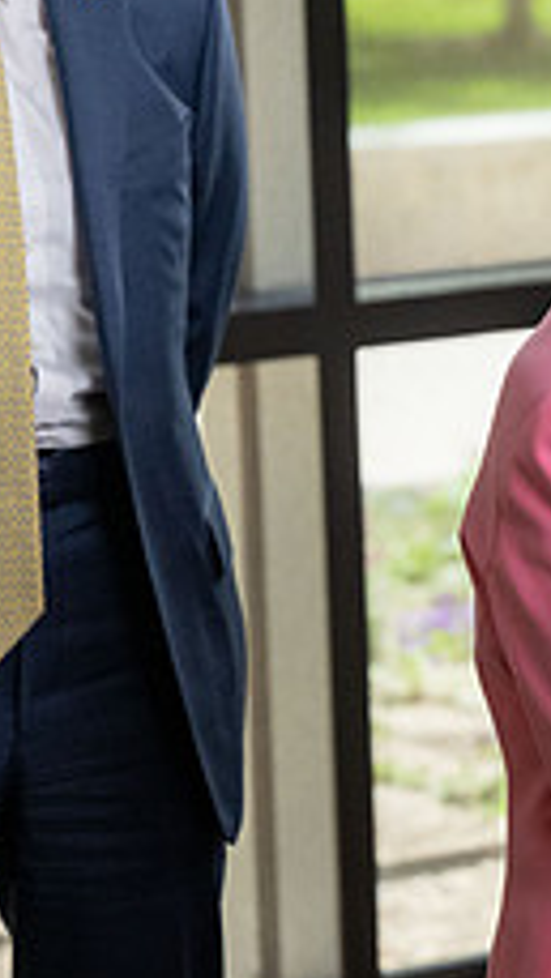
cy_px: 224
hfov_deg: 6.3
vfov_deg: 11.1
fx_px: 5033
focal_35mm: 194
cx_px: 286
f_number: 4
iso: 2000
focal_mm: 73
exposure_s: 1/400
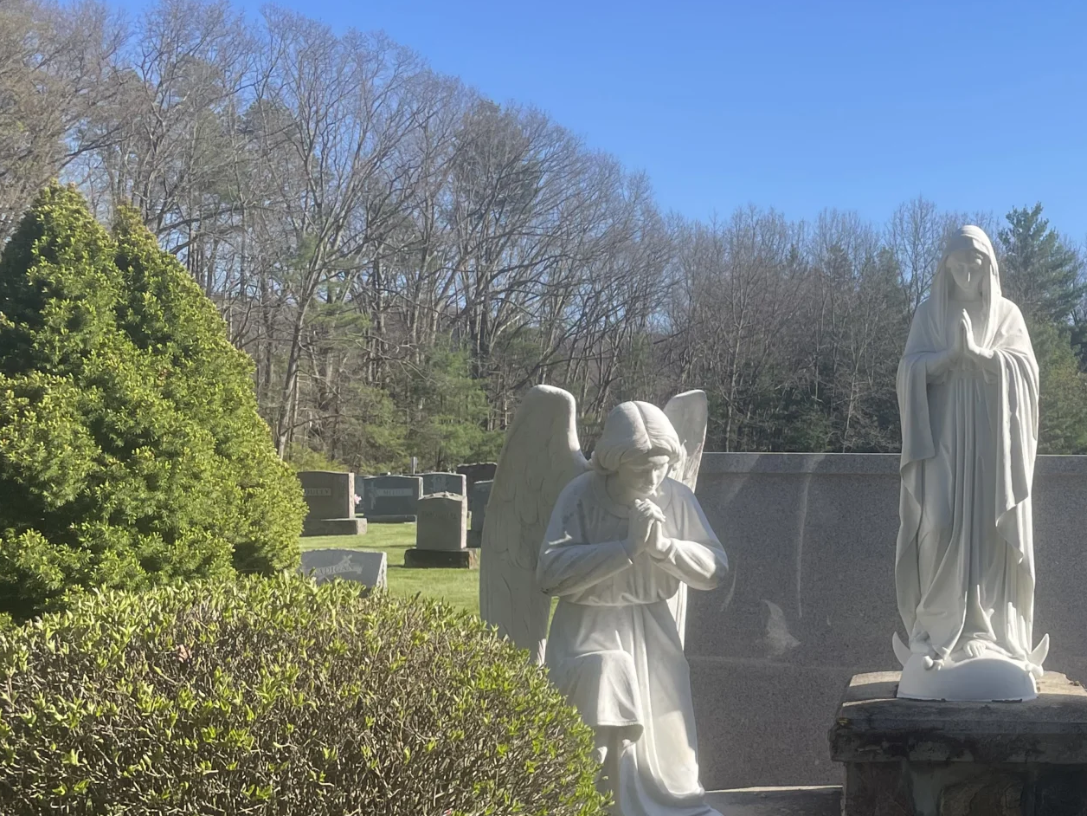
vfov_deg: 27.5
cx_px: 958
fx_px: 1664
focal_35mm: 53
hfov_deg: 34.4
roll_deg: -1.1
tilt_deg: -0.2
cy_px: 421
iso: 32
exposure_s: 1/2212
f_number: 1.6
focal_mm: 4.2
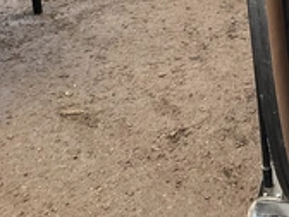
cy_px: -21
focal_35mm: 69
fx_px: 576
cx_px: 341
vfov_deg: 20.3
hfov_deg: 25.5
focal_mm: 3
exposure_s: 1/122
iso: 32
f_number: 1.8
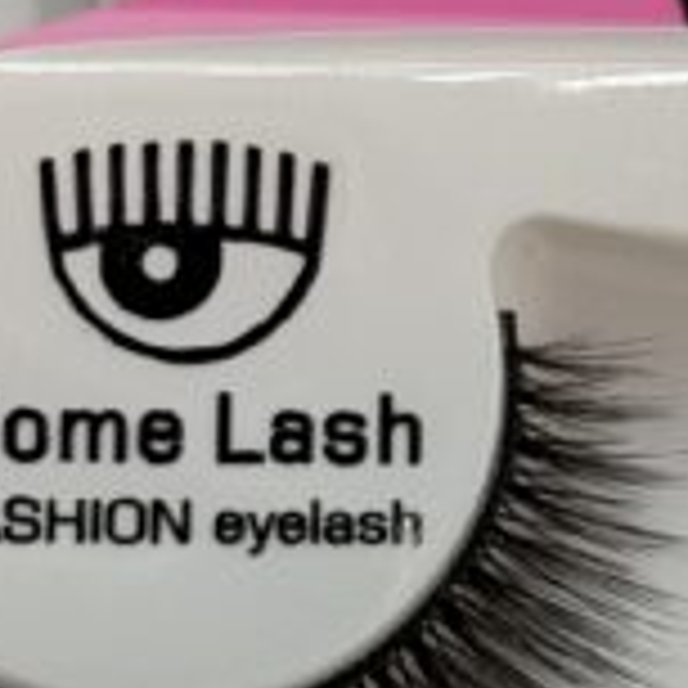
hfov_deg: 8.3
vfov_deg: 8.4
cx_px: 803
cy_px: 544
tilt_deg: -36.7
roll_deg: -0.1
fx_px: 4677
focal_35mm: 208
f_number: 1.78
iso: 64
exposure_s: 1/1339
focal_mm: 6.86
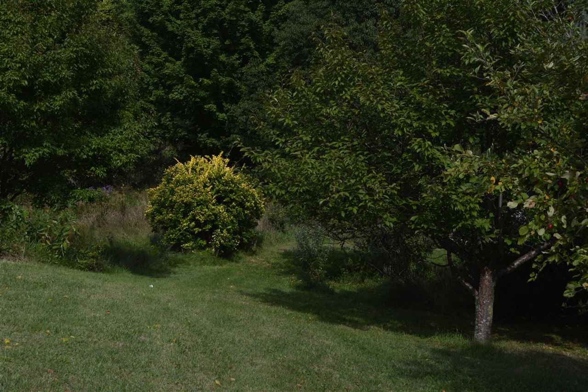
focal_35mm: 48
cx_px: 294
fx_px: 784
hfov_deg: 41.1
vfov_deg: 28.1
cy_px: 196
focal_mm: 32
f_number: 10
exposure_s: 1/200
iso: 100
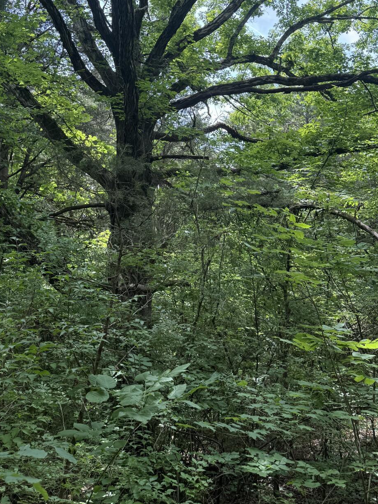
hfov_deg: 36.5
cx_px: 131
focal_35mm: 39
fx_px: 568
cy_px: 135
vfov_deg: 46.4
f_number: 1.78
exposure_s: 1/368
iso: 100
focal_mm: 6.76
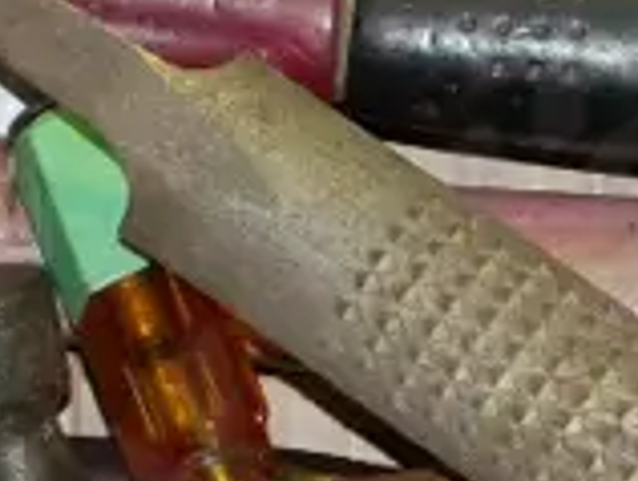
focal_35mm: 467
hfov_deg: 4.2
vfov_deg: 3.2
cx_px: 493
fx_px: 8620
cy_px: 240
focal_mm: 36
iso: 3200
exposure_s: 1/125
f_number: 5.6
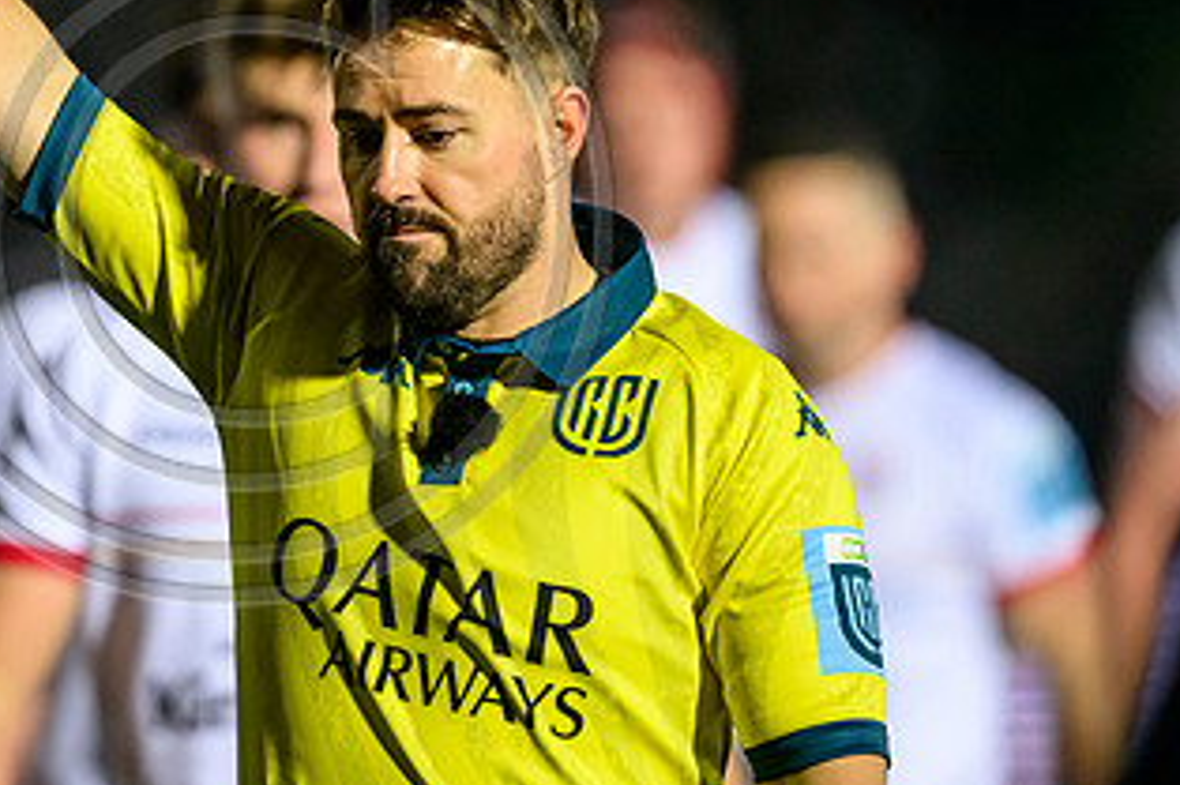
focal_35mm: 740
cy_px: 216
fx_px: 24242
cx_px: 225
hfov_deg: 2.8
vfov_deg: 1.9
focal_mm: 400
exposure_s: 1/2000
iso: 6400
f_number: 3.2
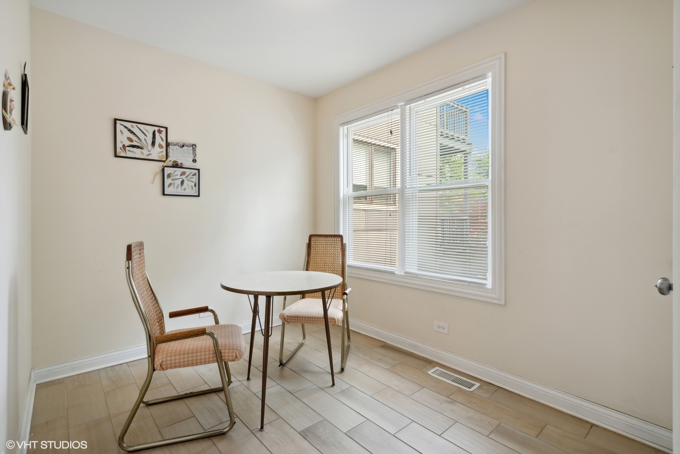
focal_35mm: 16
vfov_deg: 73.7
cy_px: 227
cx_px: 340
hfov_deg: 96.7
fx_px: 302
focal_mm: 16
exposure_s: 1/50
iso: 320
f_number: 7.1
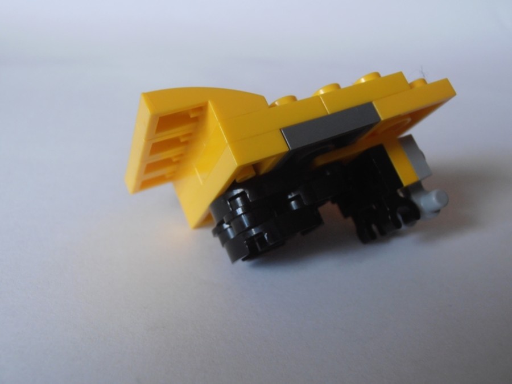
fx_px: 547
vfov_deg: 38.7
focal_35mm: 37
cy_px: 192
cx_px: 256
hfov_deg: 50.1
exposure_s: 1/40
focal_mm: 6.61
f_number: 3.9
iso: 125
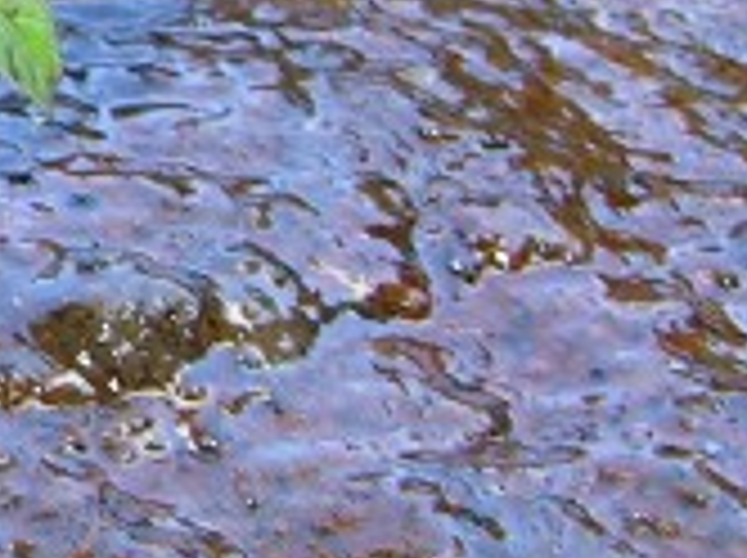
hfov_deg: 8.7
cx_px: -688
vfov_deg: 6.9
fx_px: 4654
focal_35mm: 216
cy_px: 108
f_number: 2.8
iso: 50
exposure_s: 1/30
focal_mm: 8.9
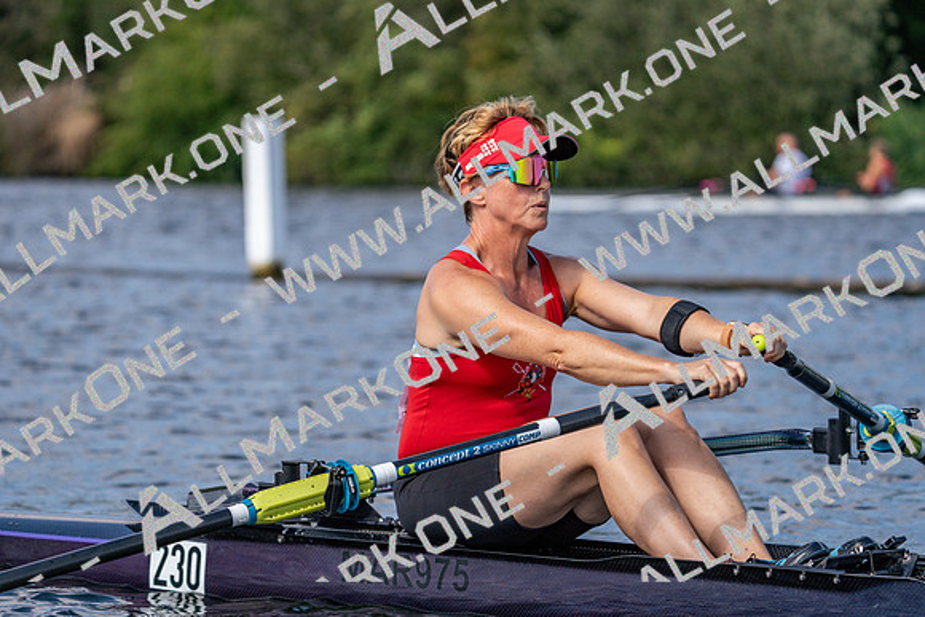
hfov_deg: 10.2
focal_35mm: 202
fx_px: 5191
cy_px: 308
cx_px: 462
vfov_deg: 6.8
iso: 250
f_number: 5.6
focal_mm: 202
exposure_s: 1/1600
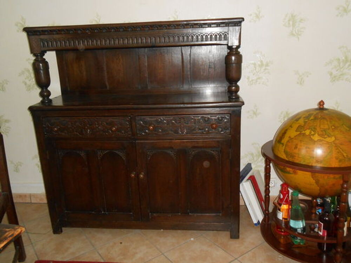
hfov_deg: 60.0
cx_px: 176
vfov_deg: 46.8
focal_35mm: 30
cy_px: 132
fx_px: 304
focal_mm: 5.3
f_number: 3.8
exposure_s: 1/25
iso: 320
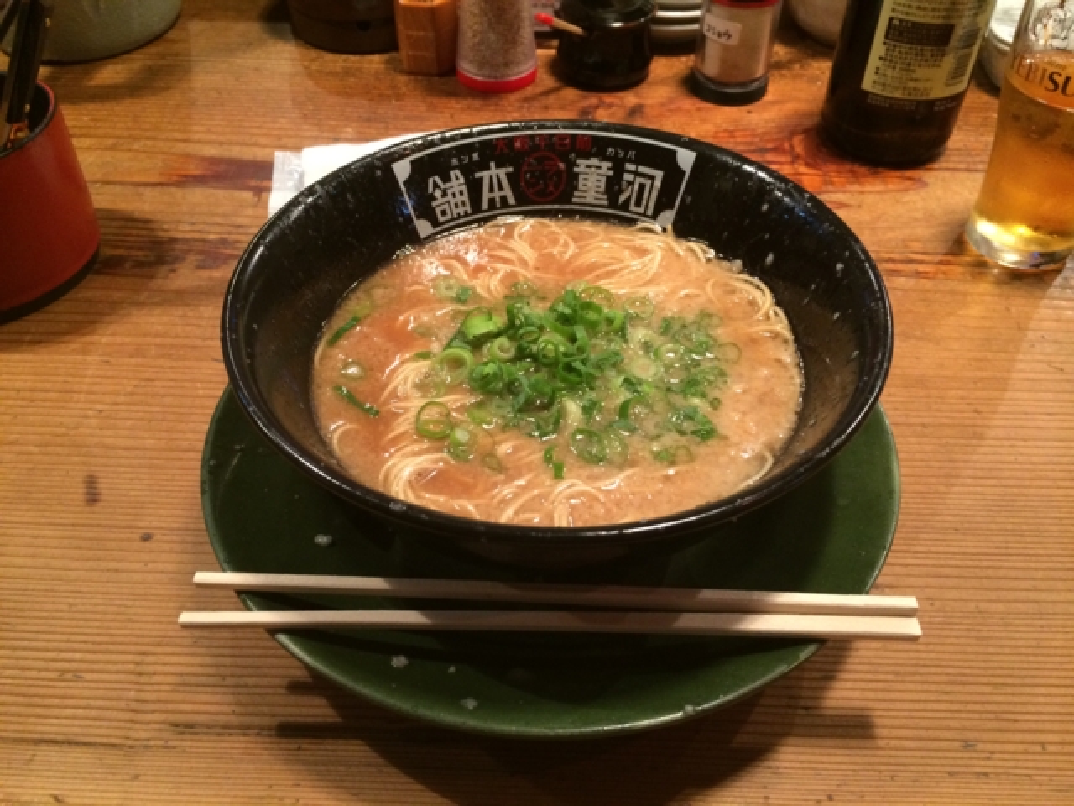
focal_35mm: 30
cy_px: 403
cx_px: 537
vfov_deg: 46.8
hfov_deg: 60.0
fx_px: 931
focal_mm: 4.12
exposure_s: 1/30
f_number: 2.2
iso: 200
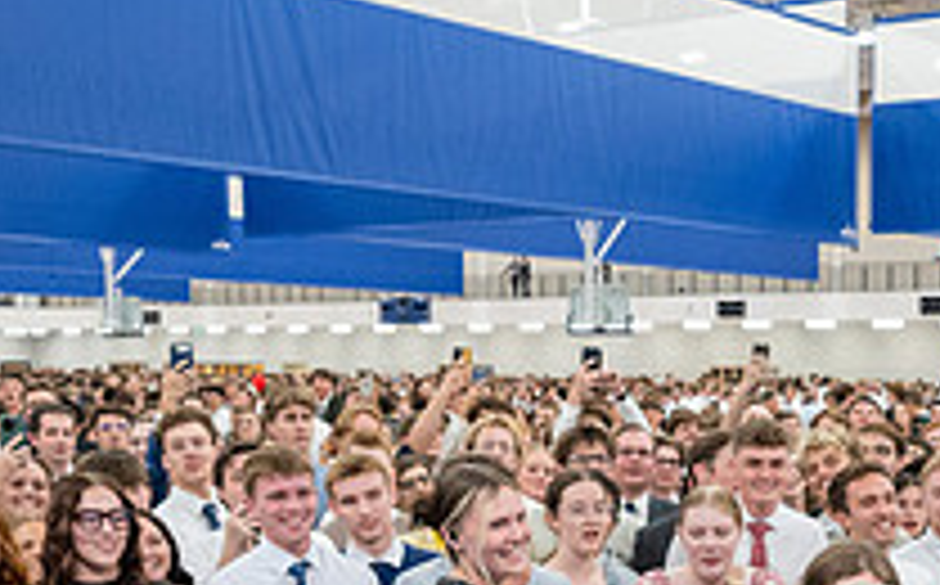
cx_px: 796
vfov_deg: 18.4
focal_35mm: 68
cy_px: 637
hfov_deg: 29.3
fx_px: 1740
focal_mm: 24
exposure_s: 1/160
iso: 3200
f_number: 4.5
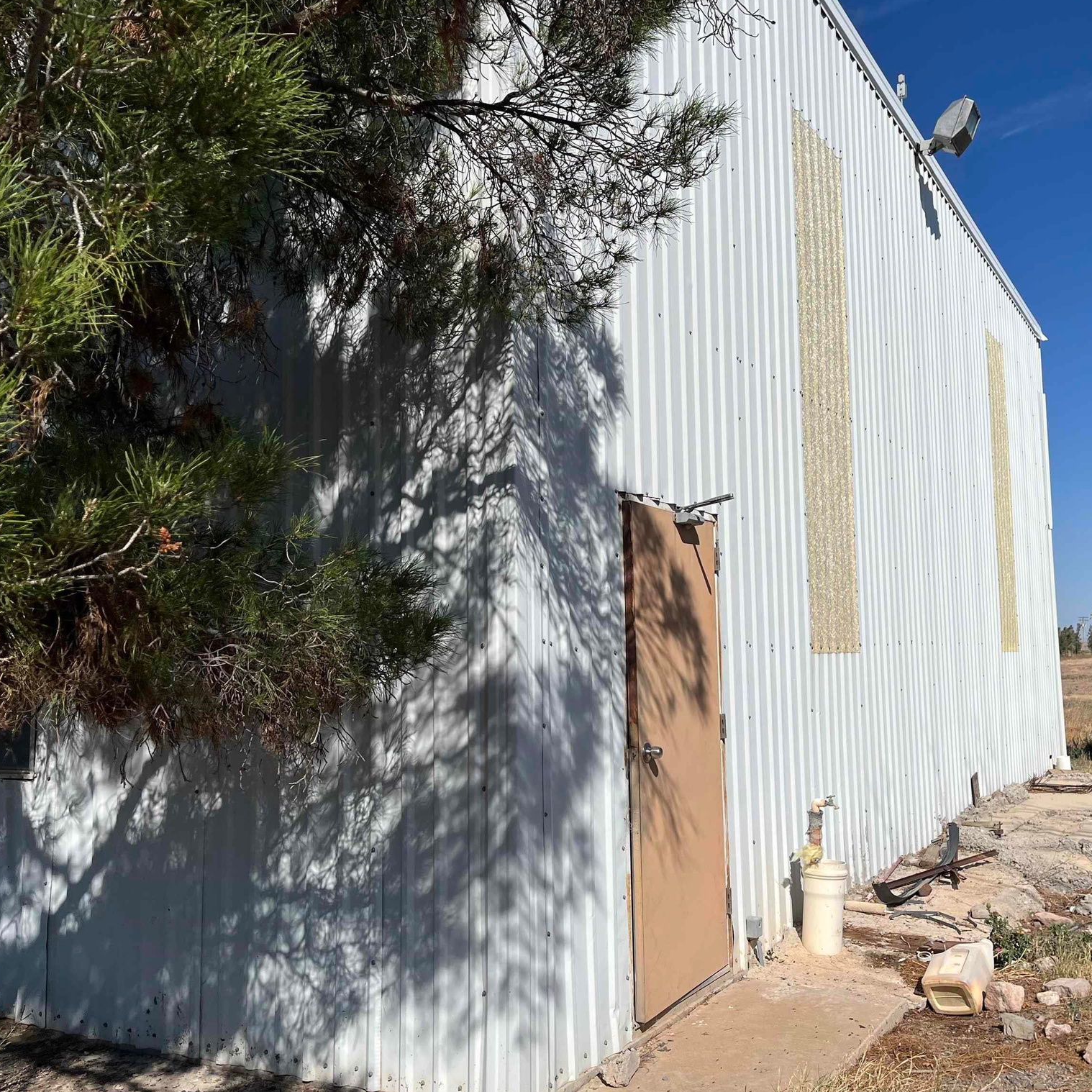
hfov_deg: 52.0
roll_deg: +1.8
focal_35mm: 31
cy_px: 543
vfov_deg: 52.5
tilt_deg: +7.8
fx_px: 1106
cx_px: 681
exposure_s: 1/9091
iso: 50
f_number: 1.6
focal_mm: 5.1
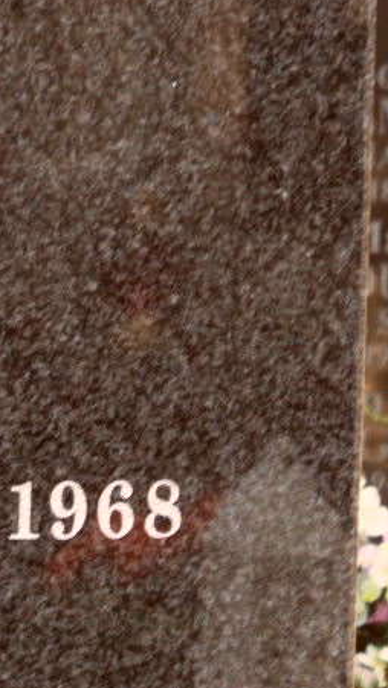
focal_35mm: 297
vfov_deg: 7.3
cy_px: 528
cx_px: -368
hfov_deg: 4.1
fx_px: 5427
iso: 200
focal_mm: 20
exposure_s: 1/60
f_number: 4.4
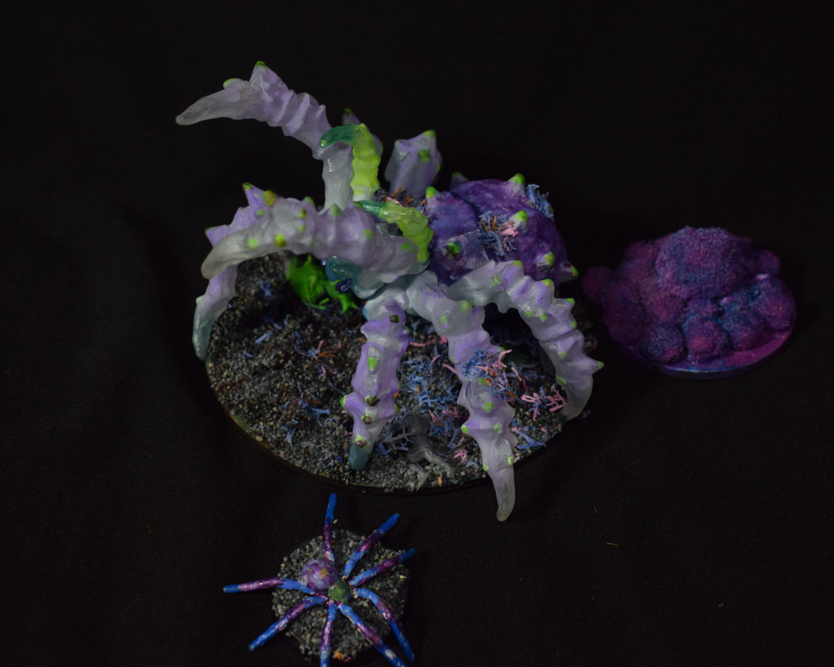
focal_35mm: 50
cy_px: 334
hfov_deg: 37.6
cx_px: 421
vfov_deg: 30.5
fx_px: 1224
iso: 400
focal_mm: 29
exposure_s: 1/30
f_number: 5.6
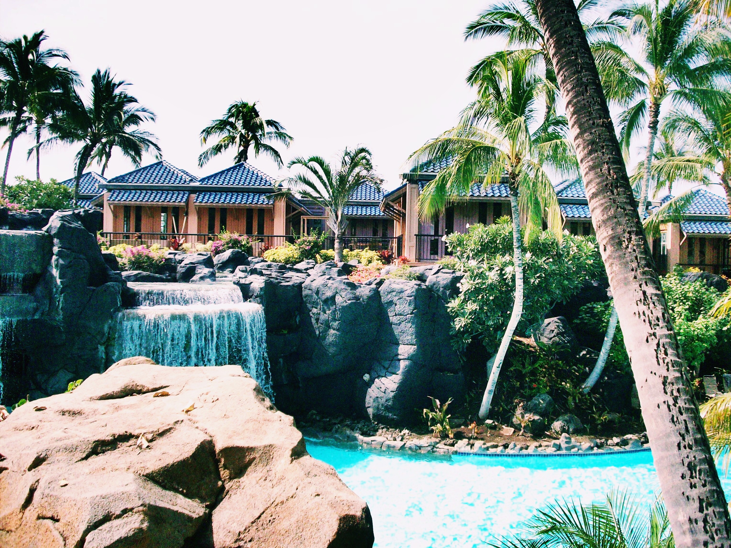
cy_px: 274
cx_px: 366
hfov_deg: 50.1
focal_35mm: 37
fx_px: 781
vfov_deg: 38.7
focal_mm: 6.2
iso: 200
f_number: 5.6
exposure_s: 1/493
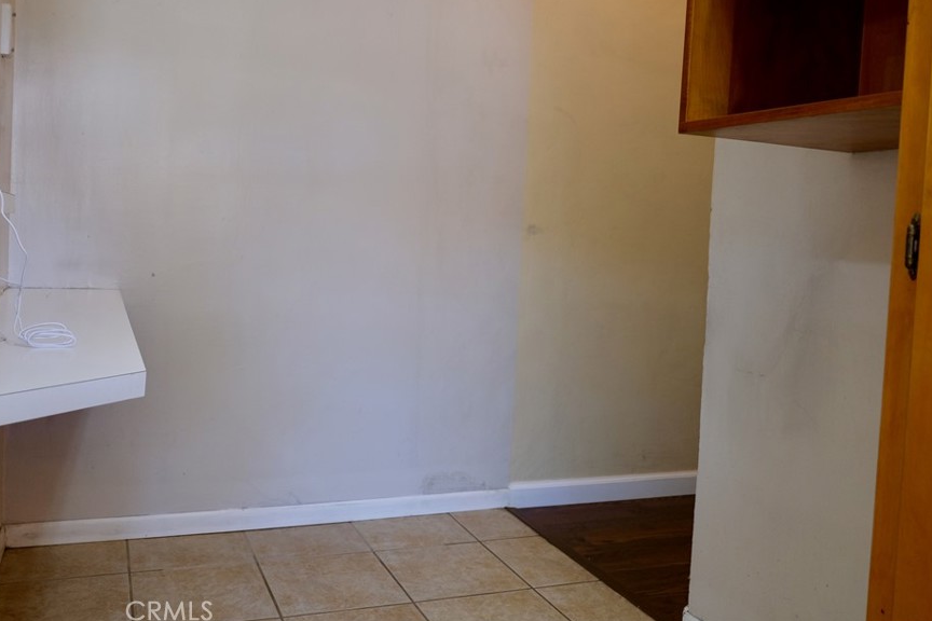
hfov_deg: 58.5
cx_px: 398
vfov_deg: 41.0
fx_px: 828
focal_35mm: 32
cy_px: 258
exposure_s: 1/60
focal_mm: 18
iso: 400
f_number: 2.8
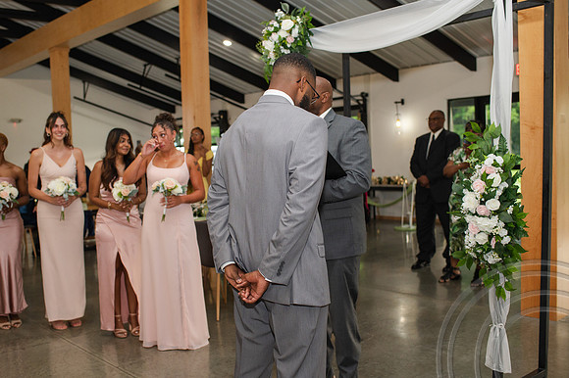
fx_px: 606
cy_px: 189
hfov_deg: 50.3
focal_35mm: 38
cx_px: 262
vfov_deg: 34.7
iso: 800
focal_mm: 35
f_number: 3.2
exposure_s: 1/200
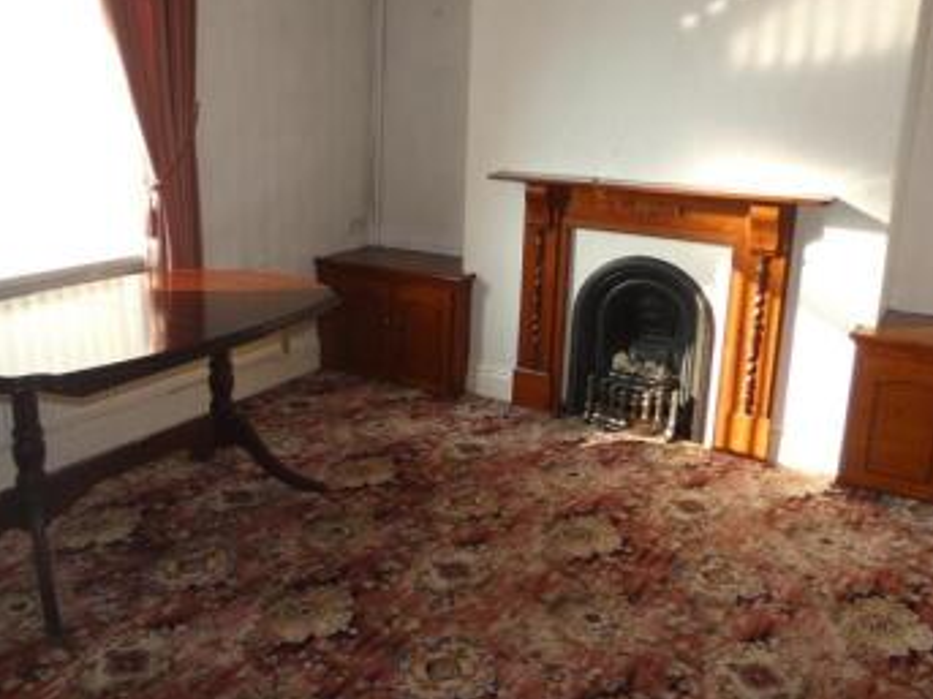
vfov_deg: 41.7
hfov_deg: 53.6
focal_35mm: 34
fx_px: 916
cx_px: 377
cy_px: 317
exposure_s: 1/60
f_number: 2.8
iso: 80
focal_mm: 3.6
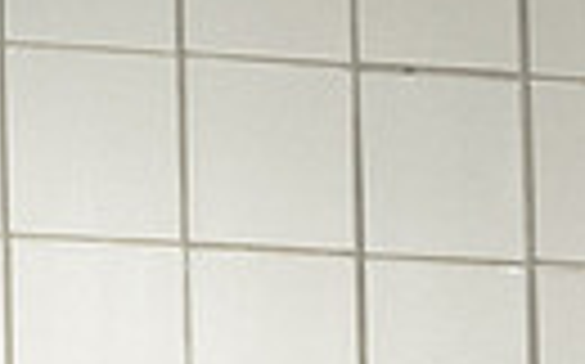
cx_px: -417
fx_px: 3090
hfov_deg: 10.3
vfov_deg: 6.2
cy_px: 1100
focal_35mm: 194
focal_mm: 24
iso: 1250
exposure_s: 1/125
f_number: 4
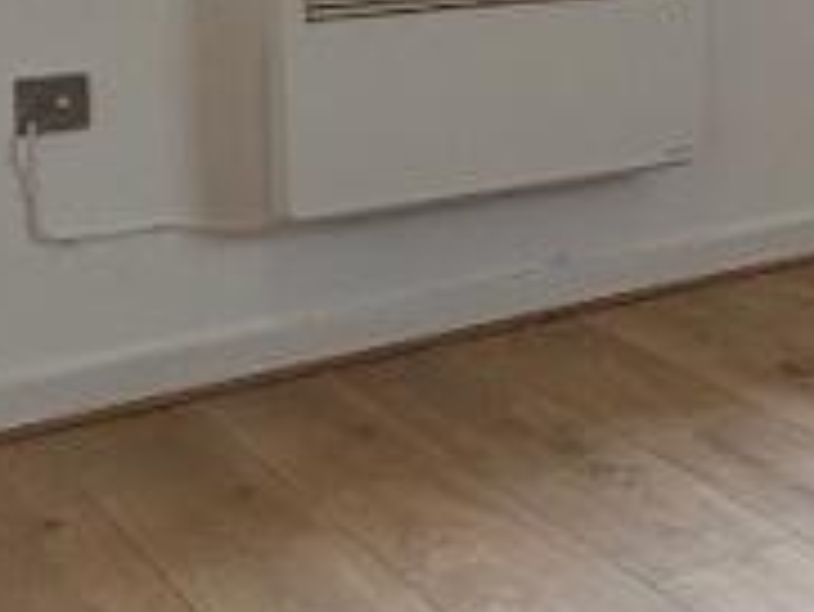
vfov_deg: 17.8
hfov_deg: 18.2
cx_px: 1556
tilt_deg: -3.1
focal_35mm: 79
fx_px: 1859
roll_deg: +0.5
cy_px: -122
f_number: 2.2
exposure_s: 1/130
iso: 80
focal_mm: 2.22
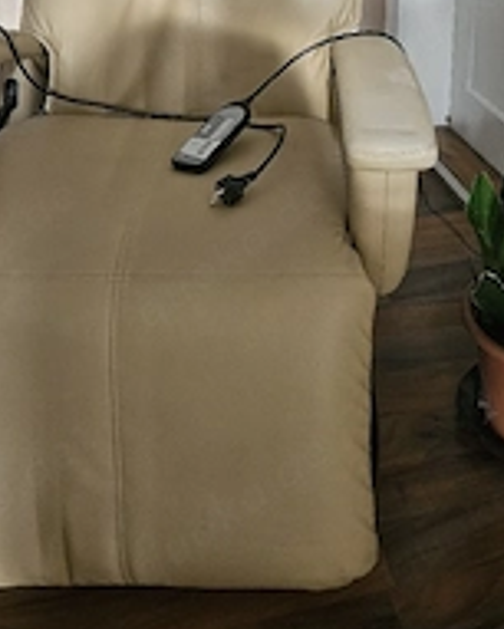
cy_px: 33
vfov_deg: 36.4
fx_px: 876
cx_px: 303
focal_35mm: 47
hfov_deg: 32.0
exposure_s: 1/33.4
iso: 500
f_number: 1.8
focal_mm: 5.4
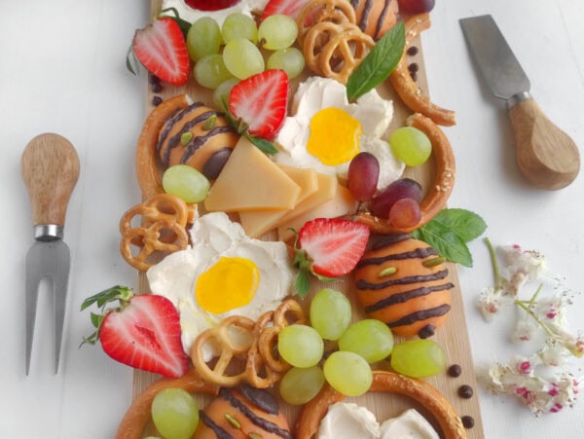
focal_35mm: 25
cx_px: 292
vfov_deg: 54.9
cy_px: 220
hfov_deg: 69.3
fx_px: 422
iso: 61
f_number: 1.9
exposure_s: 1/100
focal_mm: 5.4
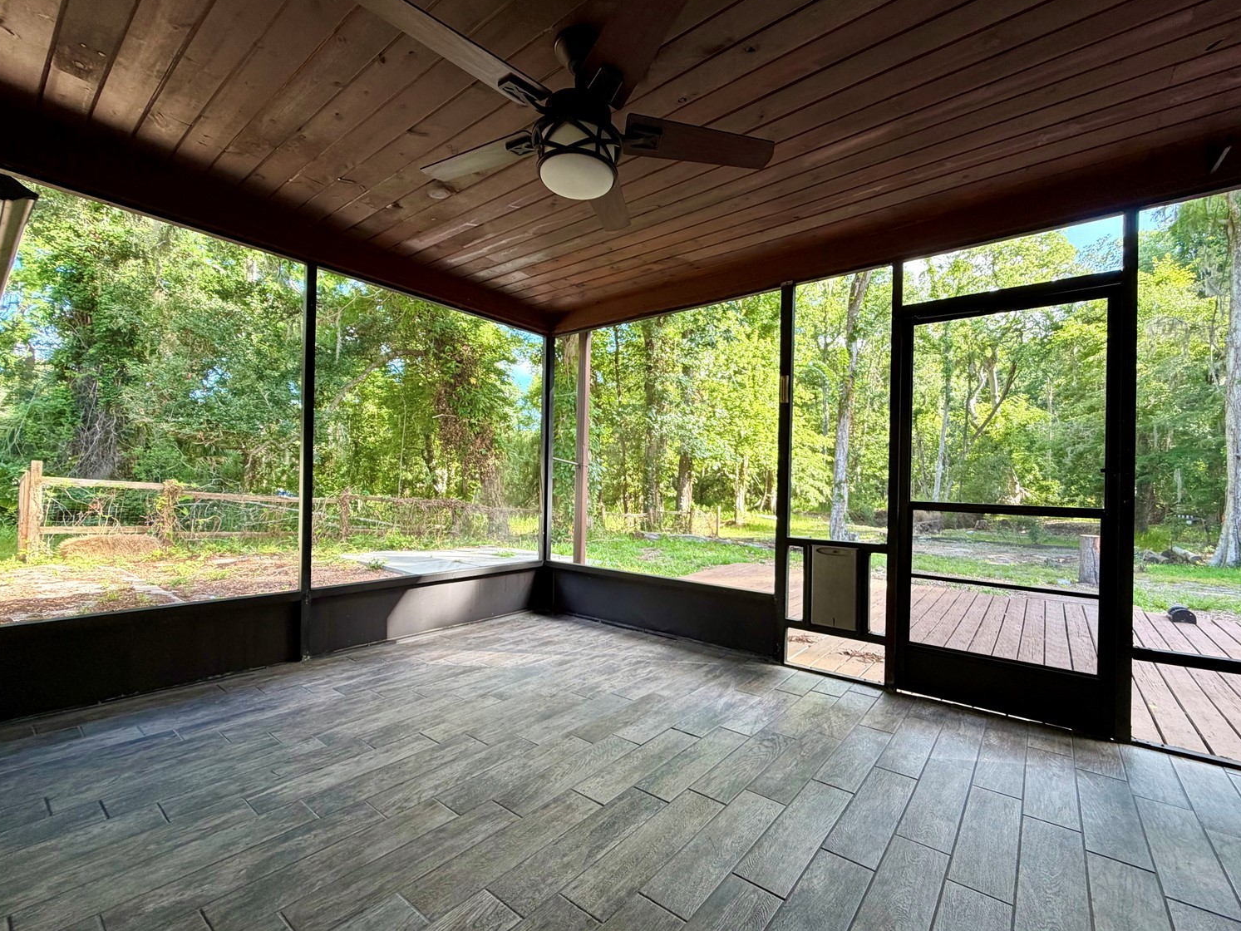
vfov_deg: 81.7
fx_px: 538
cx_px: 658
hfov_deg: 98.0
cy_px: 480
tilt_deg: +0.0
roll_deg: -1.0
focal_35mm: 15
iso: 125
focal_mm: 2.22
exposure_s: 1/121
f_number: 2.2
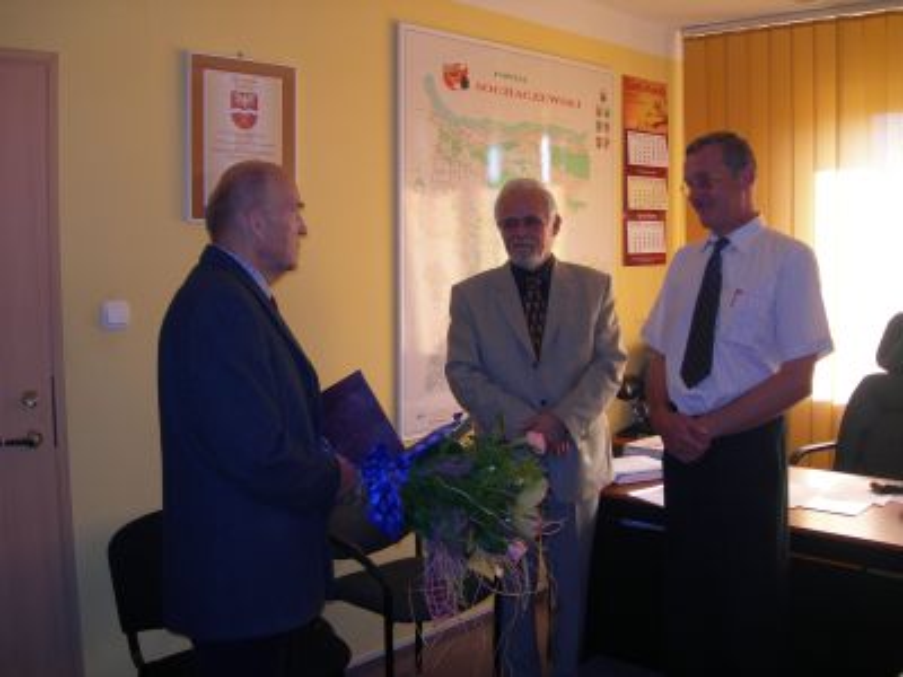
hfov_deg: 49.0
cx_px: 452
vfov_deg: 37.7
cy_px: 338
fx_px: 991
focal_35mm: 38
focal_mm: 7.8
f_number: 2.8
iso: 50
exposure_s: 1/30
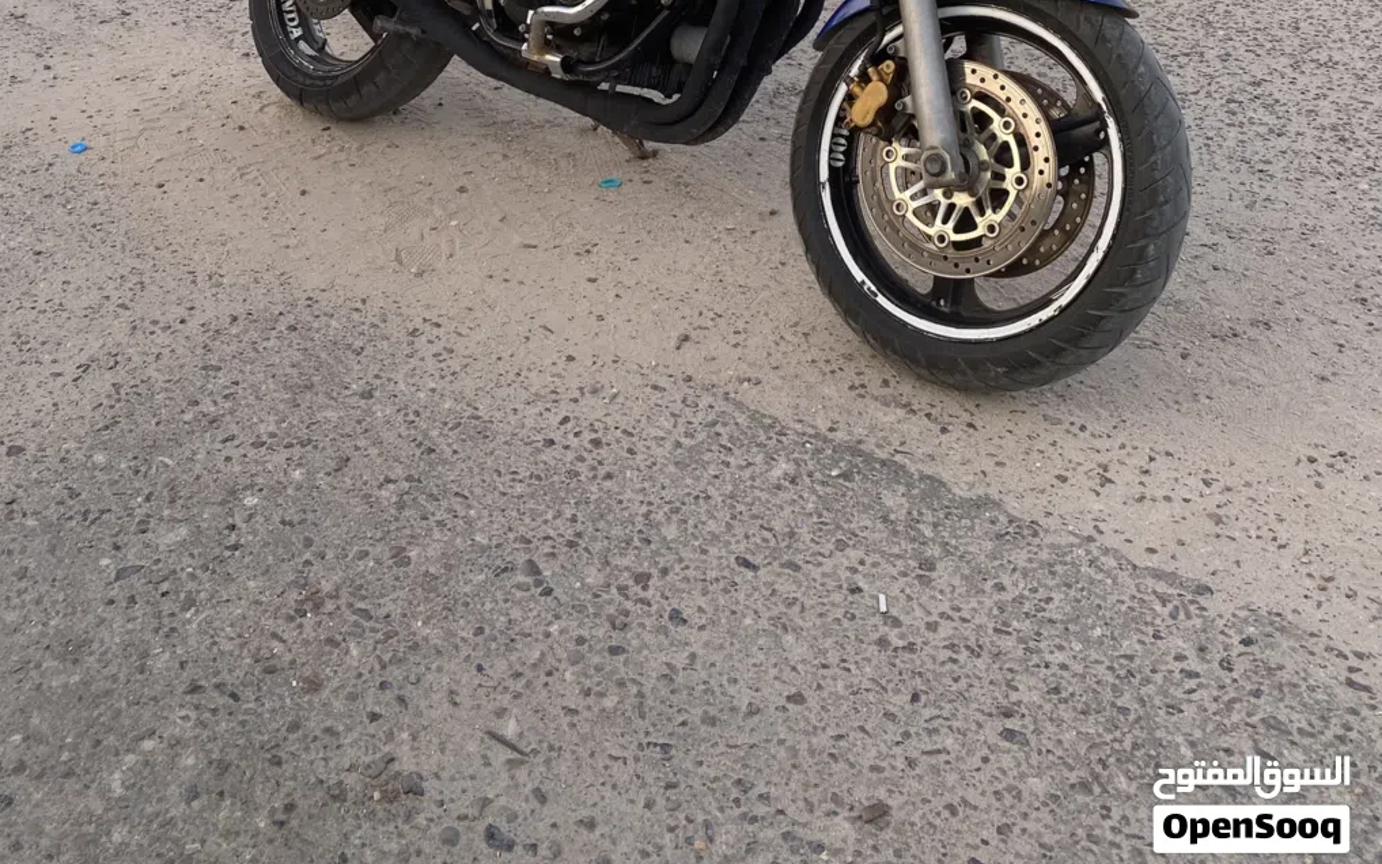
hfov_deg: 52.7
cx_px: 688
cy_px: -41
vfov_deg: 31.3
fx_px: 1394
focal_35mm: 37
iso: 32
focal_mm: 4.25
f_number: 1.8
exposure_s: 1/312
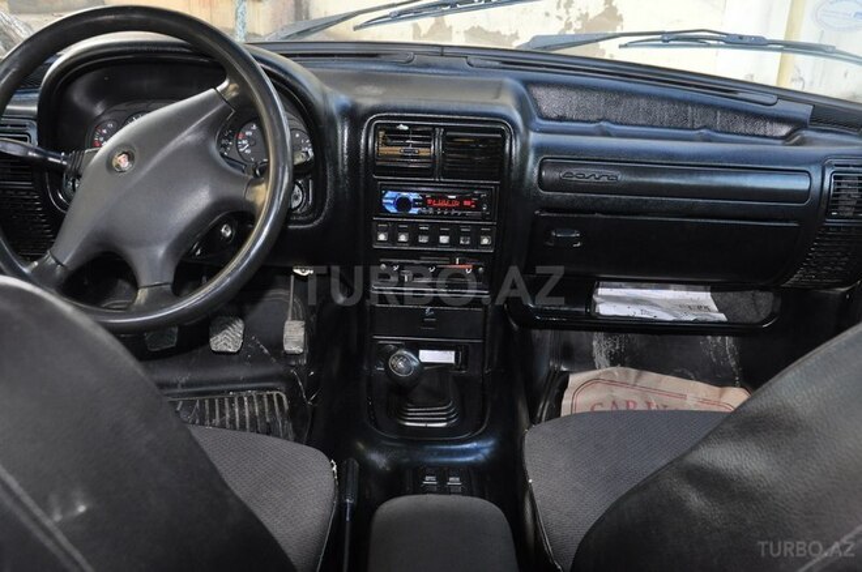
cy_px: 286
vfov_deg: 36.8
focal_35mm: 36
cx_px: 431
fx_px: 861
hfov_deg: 53.2
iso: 1000
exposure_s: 1/60
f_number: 4.5
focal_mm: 24
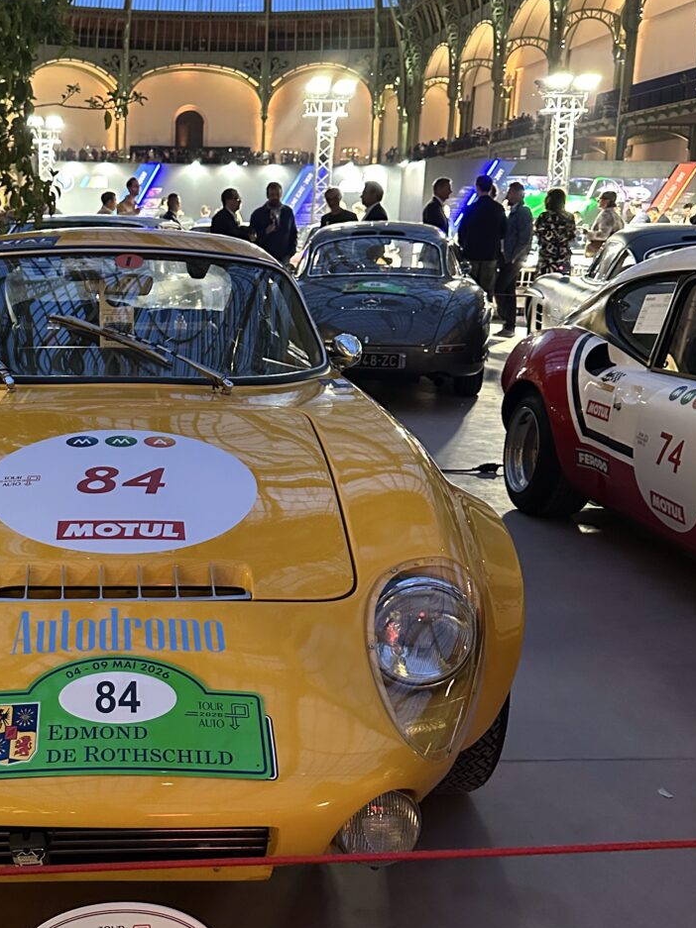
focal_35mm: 41
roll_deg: -0.4
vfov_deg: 45.8
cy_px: 480
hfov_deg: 34.0
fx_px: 1100
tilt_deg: -11.5
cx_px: 129
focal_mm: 6.86
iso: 1000
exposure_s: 1/33
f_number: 1.78
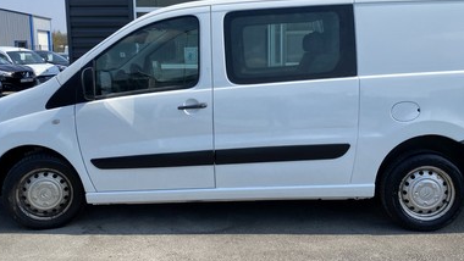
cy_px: 109
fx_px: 468
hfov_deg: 52.7
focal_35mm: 38
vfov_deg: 31.2
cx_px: 254
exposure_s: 1/2817
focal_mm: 4.25
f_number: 1.8
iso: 32
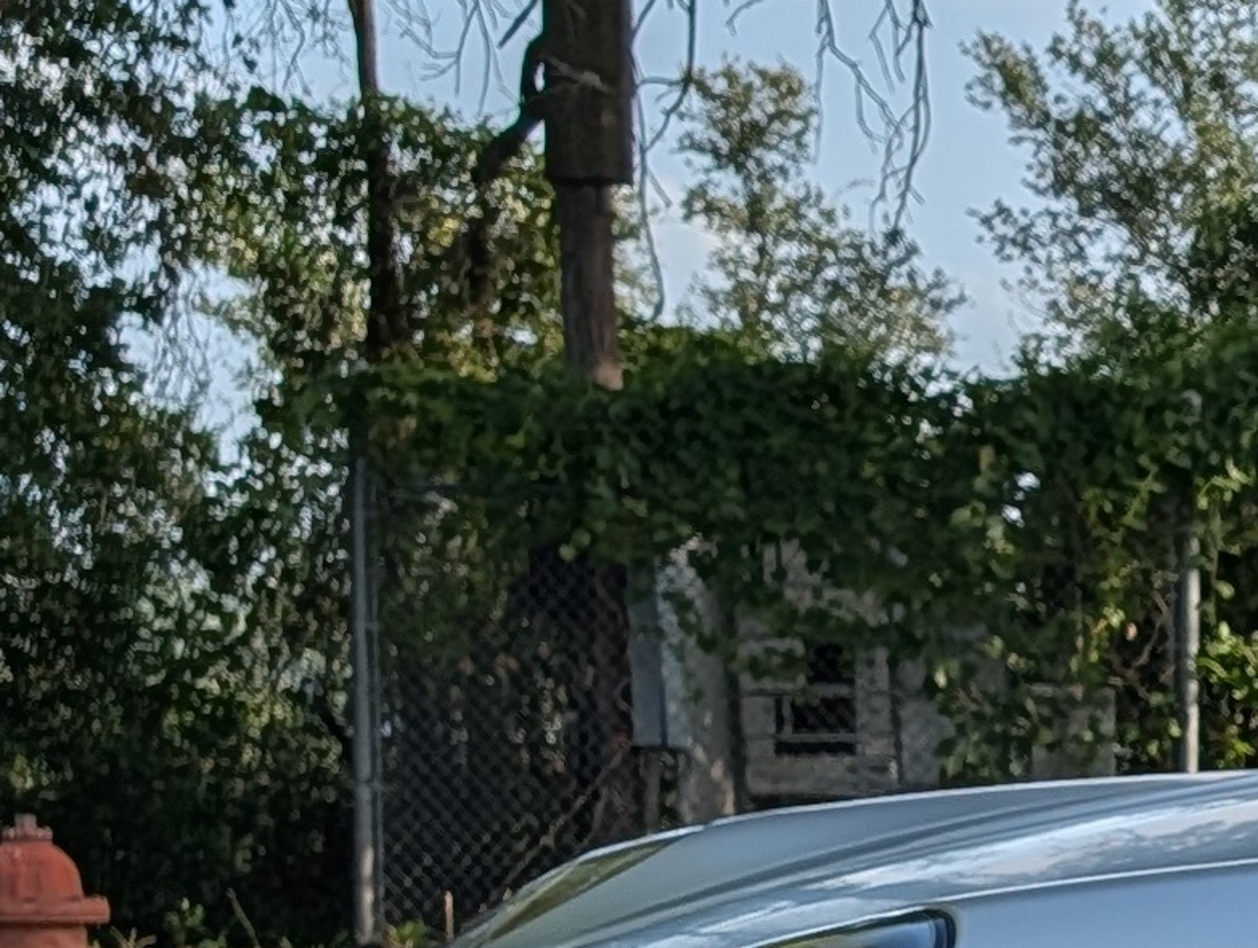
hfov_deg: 13.5
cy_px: 1393
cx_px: 2513
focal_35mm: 125
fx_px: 4550
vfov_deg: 11.4
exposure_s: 1/7874
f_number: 1.68
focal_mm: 6.9
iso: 23
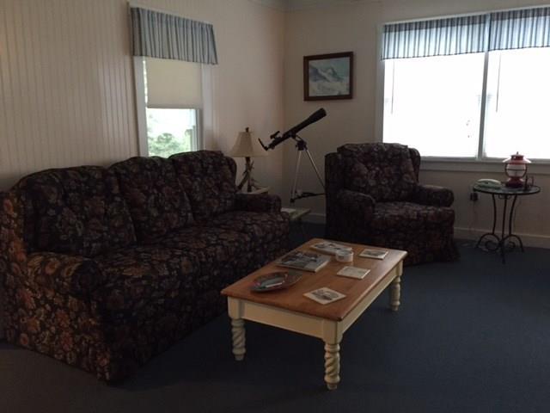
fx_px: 461
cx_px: 275
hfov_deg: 61.7
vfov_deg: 48.2
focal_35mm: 29
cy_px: 206
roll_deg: +0.2
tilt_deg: -13.3
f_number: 2.2
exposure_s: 1/20
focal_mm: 4.15
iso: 250
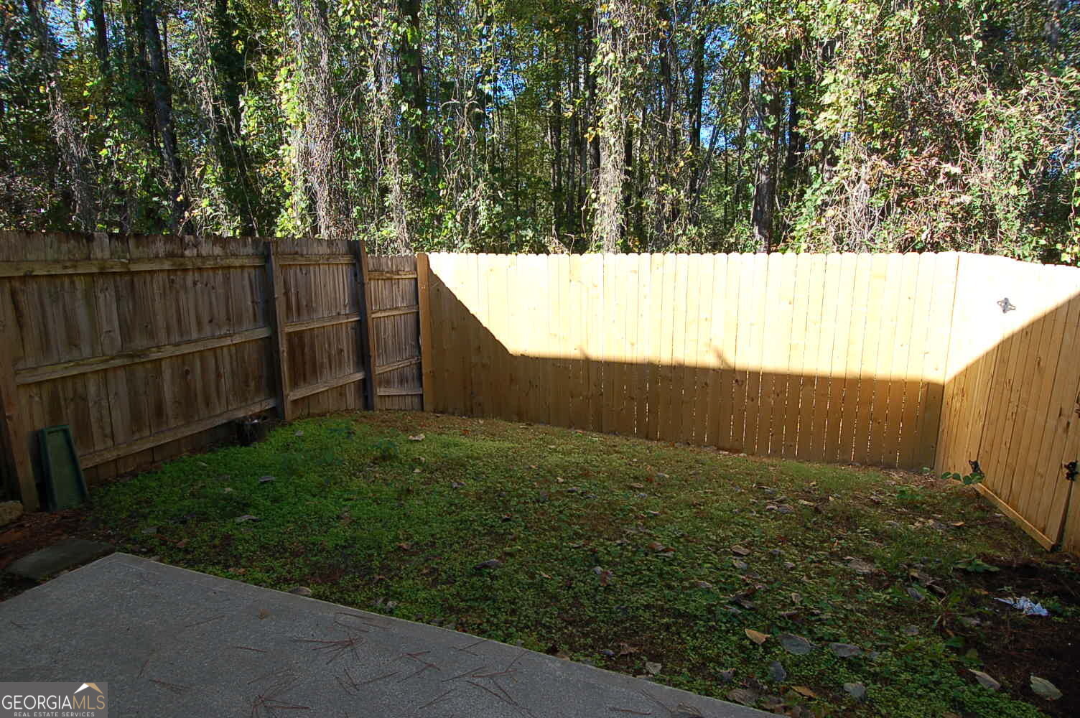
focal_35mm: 18
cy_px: 359
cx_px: 540
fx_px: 540
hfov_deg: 90.1
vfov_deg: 67.3
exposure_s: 1/125
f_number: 5.6
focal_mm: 12
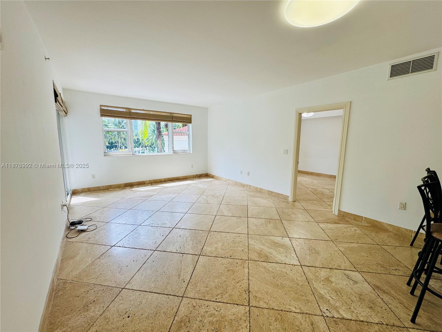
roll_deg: -0.6
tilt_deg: -8.2
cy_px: 166
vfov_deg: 85.7
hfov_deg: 102.1
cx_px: 221
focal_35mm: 14
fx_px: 179
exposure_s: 1/120
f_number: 2.2
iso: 50
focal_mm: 2.22
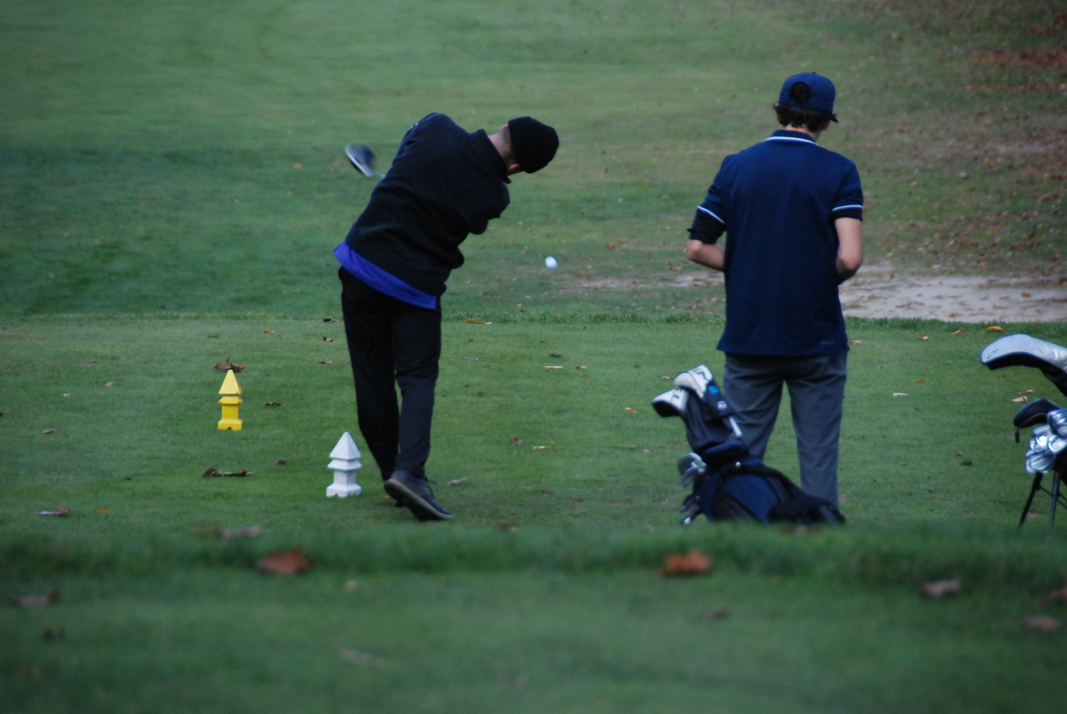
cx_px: 534
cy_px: 357
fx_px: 8902
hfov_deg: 6.9
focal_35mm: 300
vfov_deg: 4.6
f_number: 5.6
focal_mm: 200
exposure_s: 1/800
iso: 800
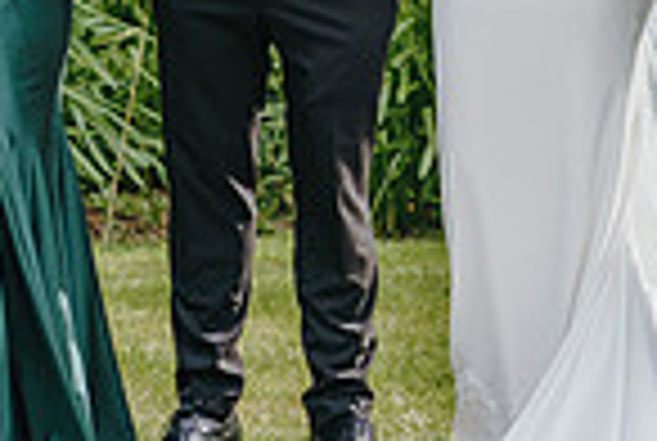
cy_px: -88
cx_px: 436
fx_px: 6163
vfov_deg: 4.1
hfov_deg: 6.1
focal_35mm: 337
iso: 100
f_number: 2.8
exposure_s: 1/640
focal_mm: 85
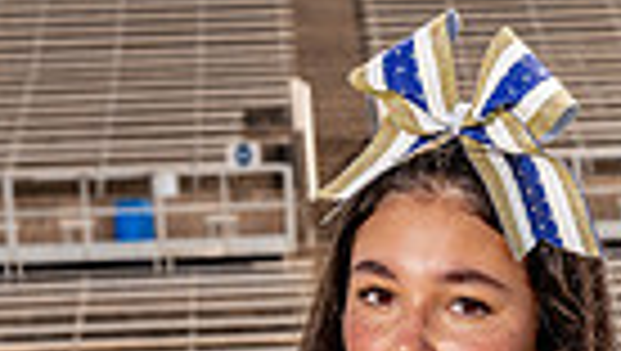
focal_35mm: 171
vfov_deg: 6.7
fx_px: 2819
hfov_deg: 12.6
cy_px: 878
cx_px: 364
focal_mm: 50
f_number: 7.1
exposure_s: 1/250
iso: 100
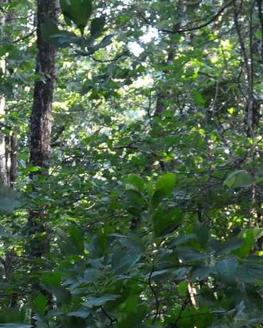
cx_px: -211
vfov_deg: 10.2
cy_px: 501
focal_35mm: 183
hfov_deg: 8.2
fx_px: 1778
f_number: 6.3
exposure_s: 1/15
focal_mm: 22
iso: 400
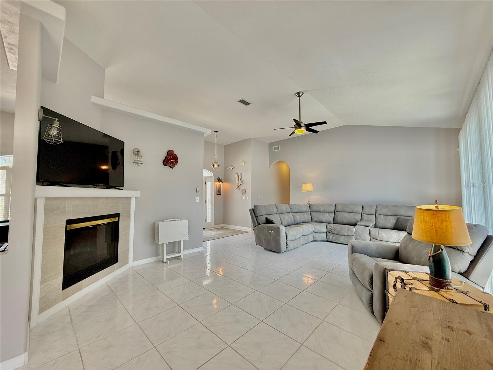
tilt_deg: +3.3
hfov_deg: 102.1
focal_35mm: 14
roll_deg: +0.1
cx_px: 246
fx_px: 199
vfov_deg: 85.7
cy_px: 185
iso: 100
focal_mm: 2.22
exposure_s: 1/120
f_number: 2.2
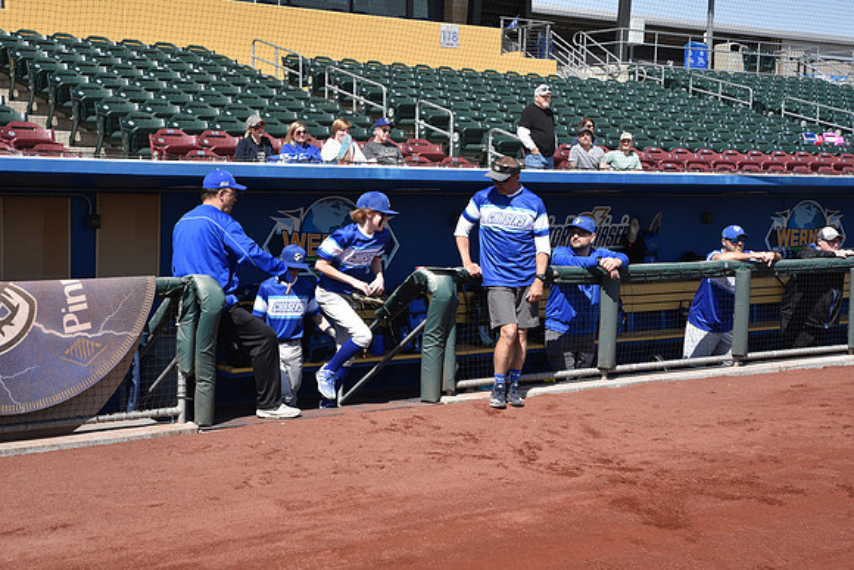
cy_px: 285
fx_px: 1305
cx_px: 427
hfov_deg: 36.2
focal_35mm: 55
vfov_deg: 24.6
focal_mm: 55
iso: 200
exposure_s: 1/320
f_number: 9
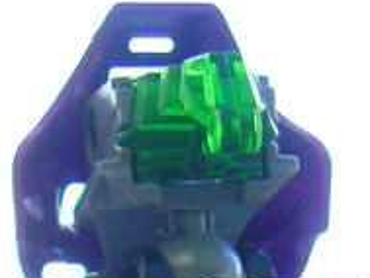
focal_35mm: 161
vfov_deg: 8.2
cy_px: 742
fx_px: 1722
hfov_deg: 12.2
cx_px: 301
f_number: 2.8
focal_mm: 6.3
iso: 50
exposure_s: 1/193
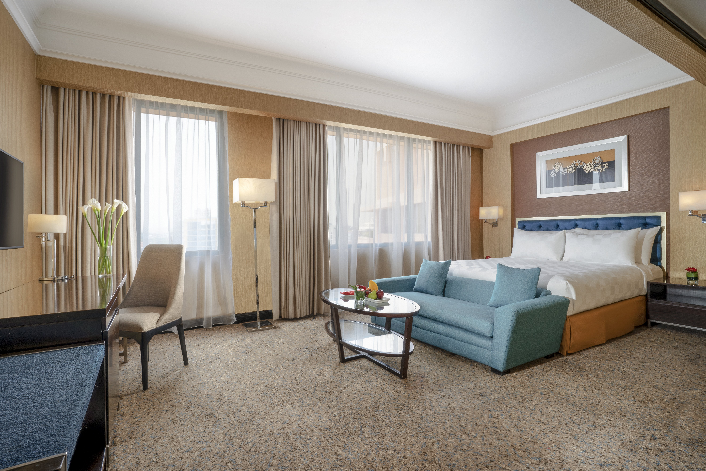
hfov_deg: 93.3
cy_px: 236
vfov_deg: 70.4
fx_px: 333
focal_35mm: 17
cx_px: 353
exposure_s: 1/13
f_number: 14
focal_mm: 17
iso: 250
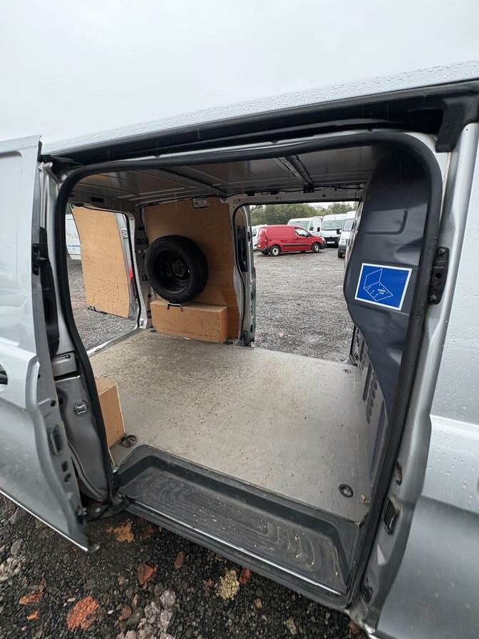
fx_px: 258
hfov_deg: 85.7
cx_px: 240
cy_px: 320
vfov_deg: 102.1
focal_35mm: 14
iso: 250
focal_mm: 2.22
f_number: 2.2
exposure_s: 1/86
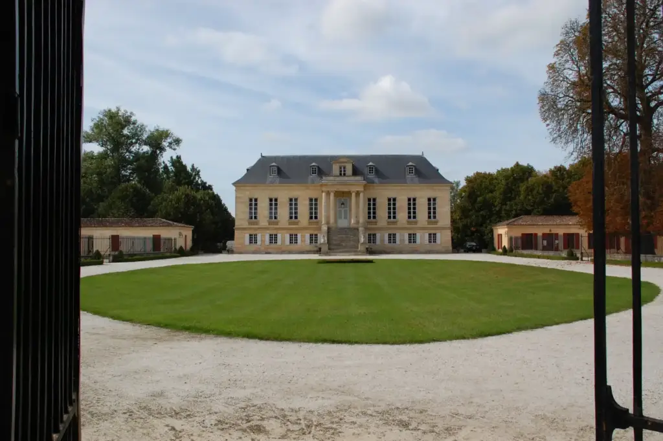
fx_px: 607
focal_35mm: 33
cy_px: 220
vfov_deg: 39.9
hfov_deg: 57.3
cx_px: 332
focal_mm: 22
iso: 200
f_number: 10
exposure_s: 1/400
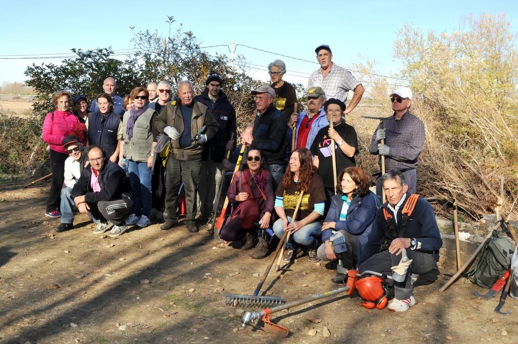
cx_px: 259
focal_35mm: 42
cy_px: 172
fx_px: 604
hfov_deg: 46.5
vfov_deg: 31.8
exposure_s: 1/200
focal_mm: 28
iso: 200
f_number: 10
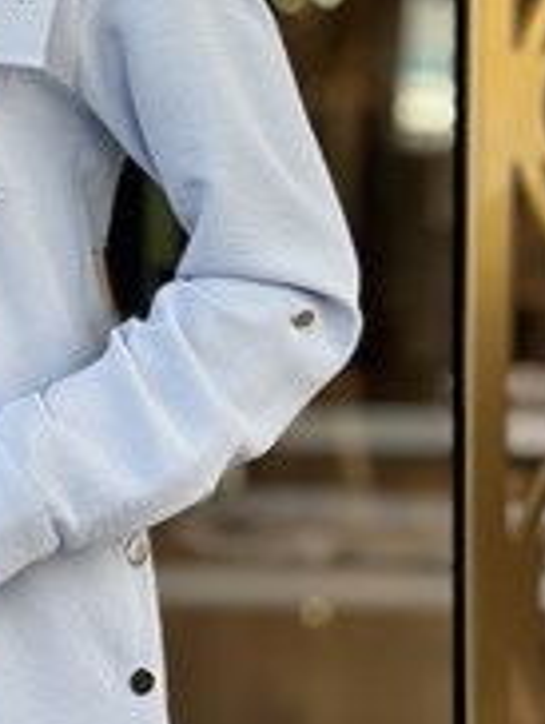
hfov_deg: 10.7
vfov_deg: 14.3
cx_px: -111
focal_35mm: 137
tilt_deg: +1.1
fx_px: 2869
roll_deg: -1.0
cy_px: 103
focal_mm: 6.86
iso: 80
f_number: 1.78
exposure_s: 1/584
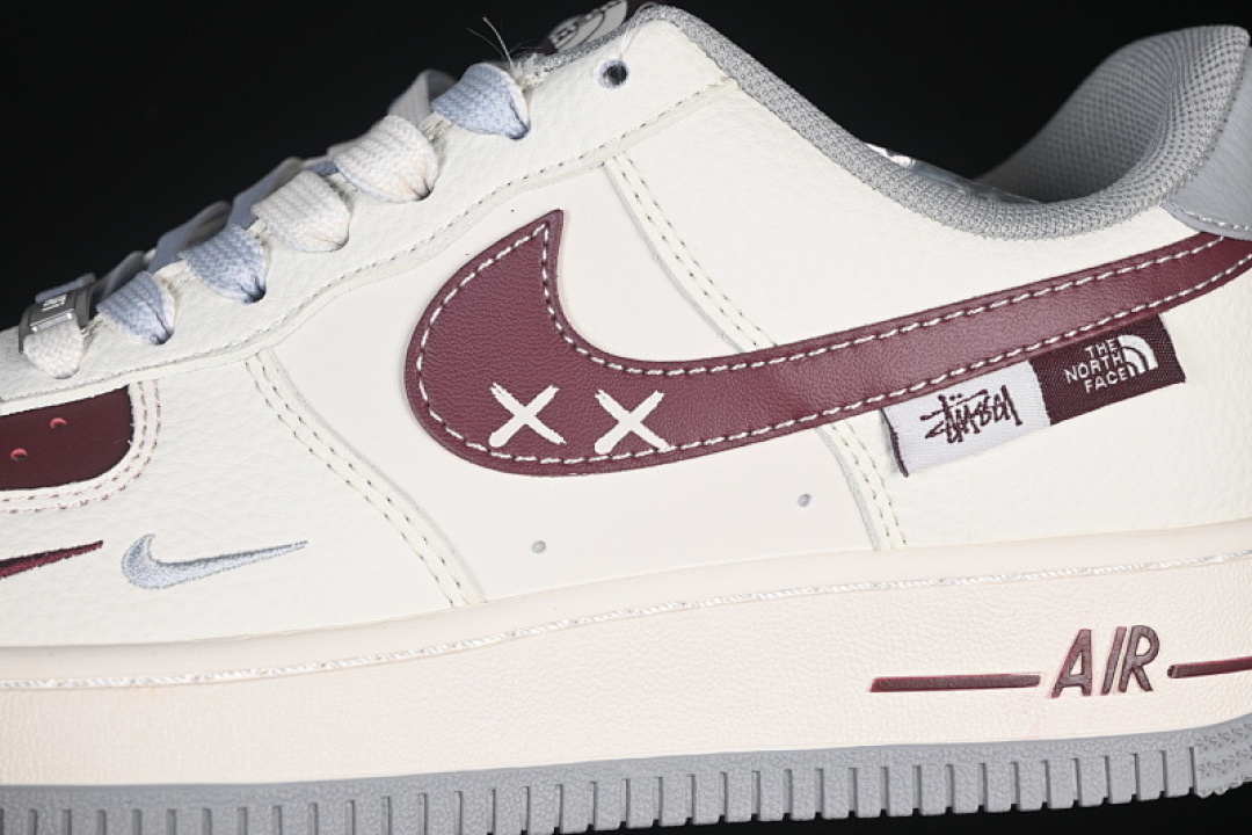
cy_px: 418
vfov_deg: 18.2
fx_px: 2608
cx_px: 626
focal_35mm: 75
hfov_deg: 27.0
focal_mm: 50
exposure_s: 1/80
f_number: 7.1
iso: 160
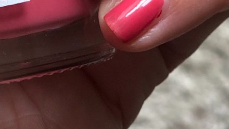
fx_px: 1501
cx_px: 4
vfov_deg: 4.8
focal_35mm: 247
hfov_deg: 8.7
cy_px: -131
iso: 40
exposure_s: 1/60
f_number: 2.4
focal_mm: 6
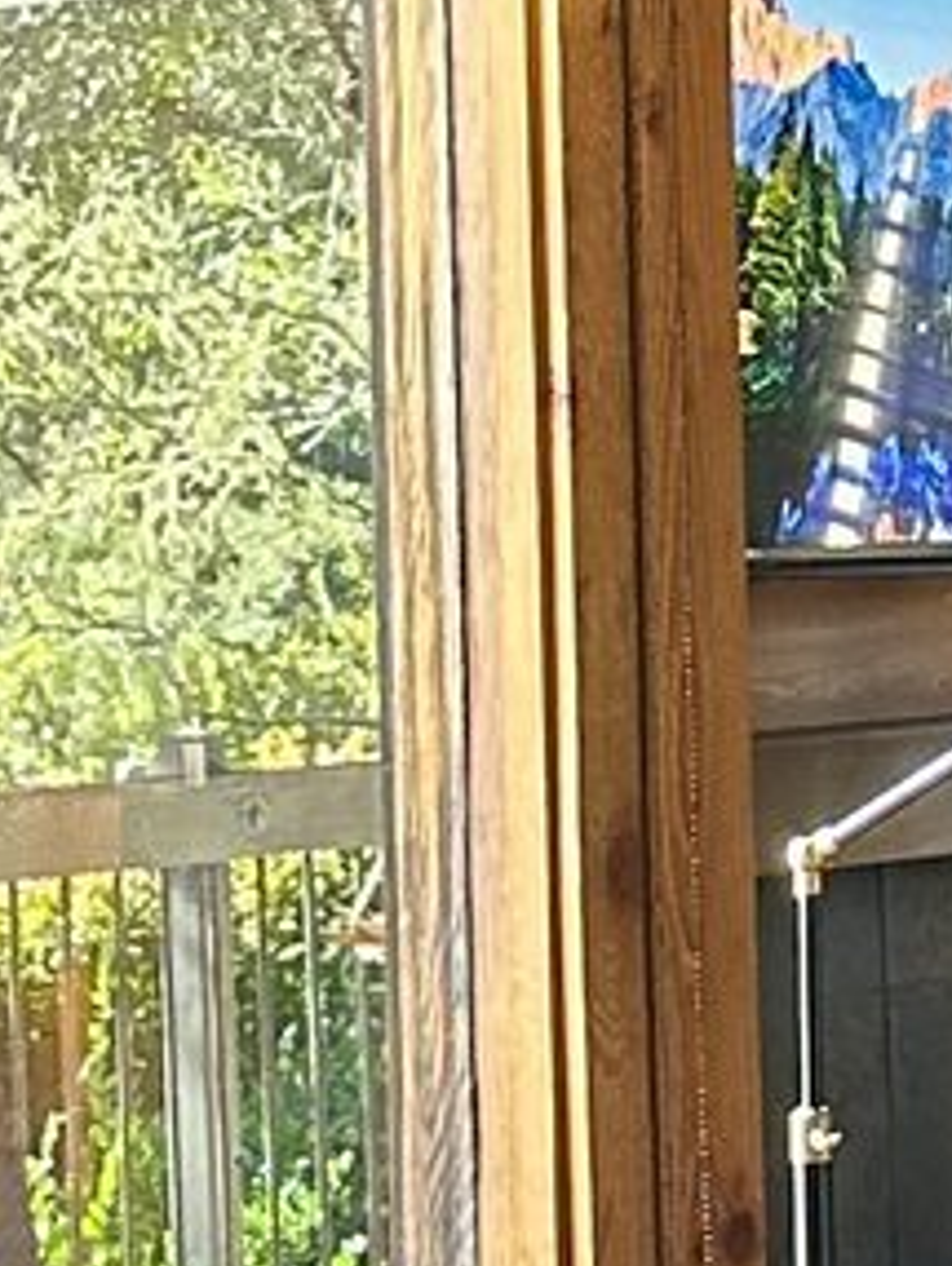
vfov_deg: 11.0
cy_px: 356
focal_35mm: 179
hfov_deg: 8.3
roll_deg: +0.3
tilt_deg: +1.7
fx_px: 6554
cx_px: 832
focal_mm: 6.86
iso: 400
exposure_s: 1/60
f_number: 1.78
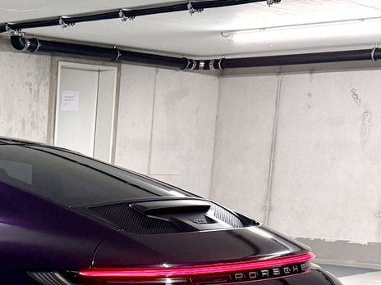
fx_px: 583
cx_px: -33
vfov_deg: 27.3
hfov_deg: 32.1
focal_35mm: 53
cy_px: 198
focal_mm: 6.76
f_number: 1.78
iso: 320
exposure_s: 1/100
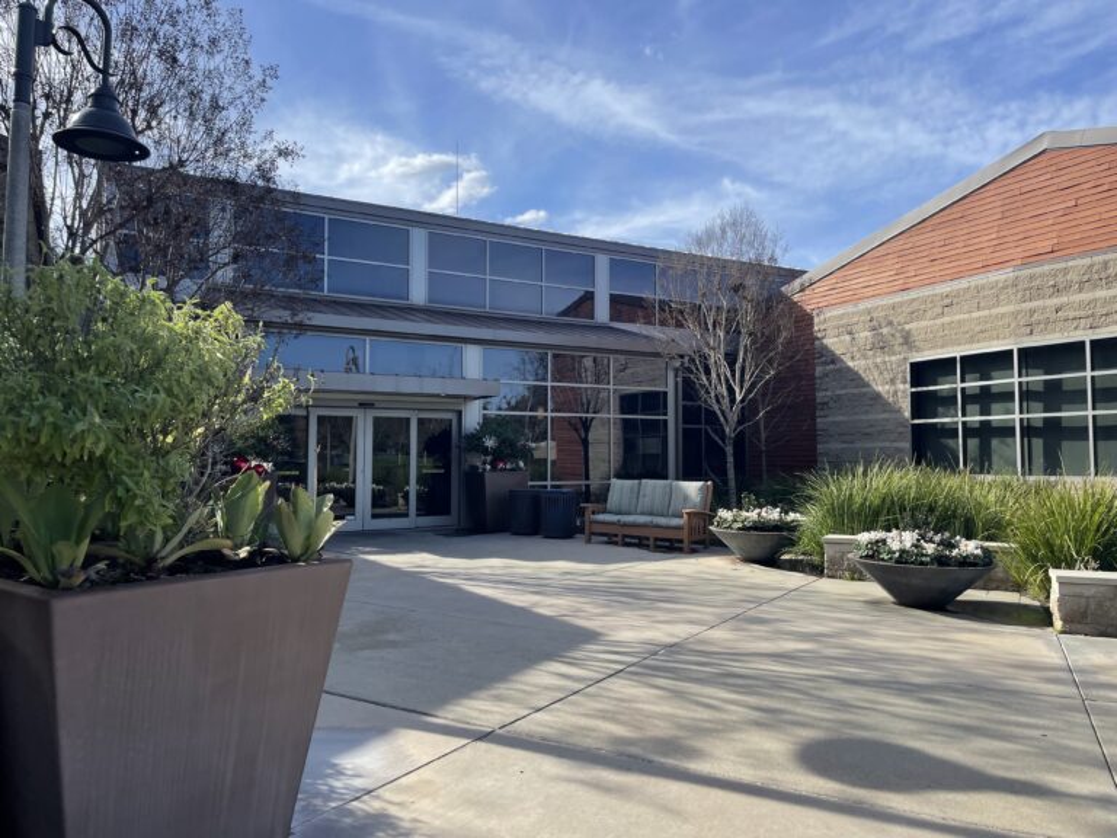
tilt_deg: +4.0
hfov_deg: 67.3
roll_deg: +0.4
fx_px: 839
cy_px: 419
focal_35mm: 26
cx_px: 558
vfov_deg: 53.1
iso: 32
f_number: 1.6
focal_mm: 4.2
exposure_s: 1/2353
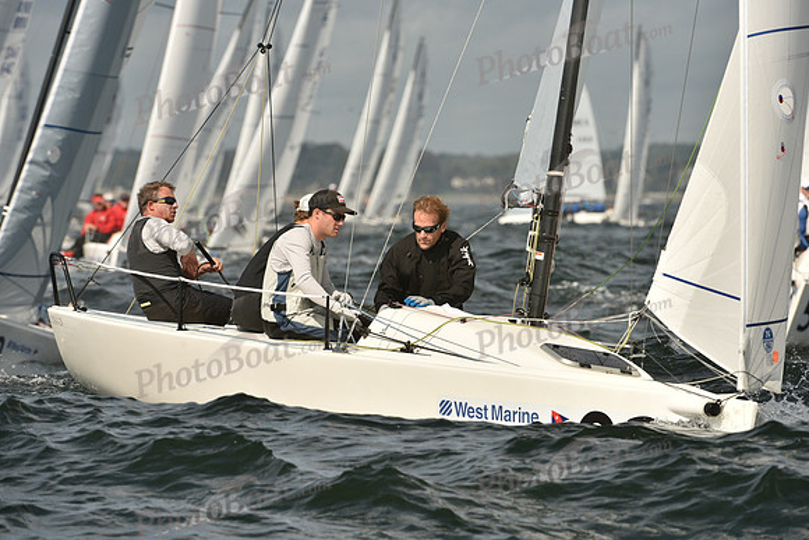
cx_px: 404
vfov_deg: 3.4
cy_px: 270
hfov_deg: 5.2
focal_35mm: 400
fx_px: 8991
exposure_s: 1/1250
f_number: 9
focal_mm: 400
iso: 320
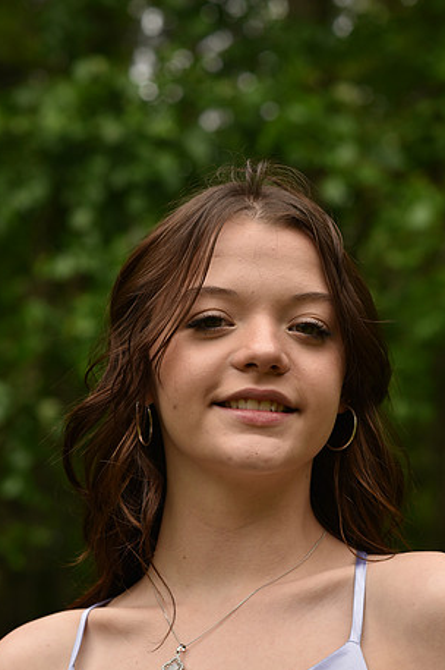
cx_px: 263
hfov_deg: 12.7
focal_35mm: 108
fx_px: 2005
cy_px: 378
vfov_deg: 18.9
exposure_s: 1/320
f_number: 5.6
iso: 200
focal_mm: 85
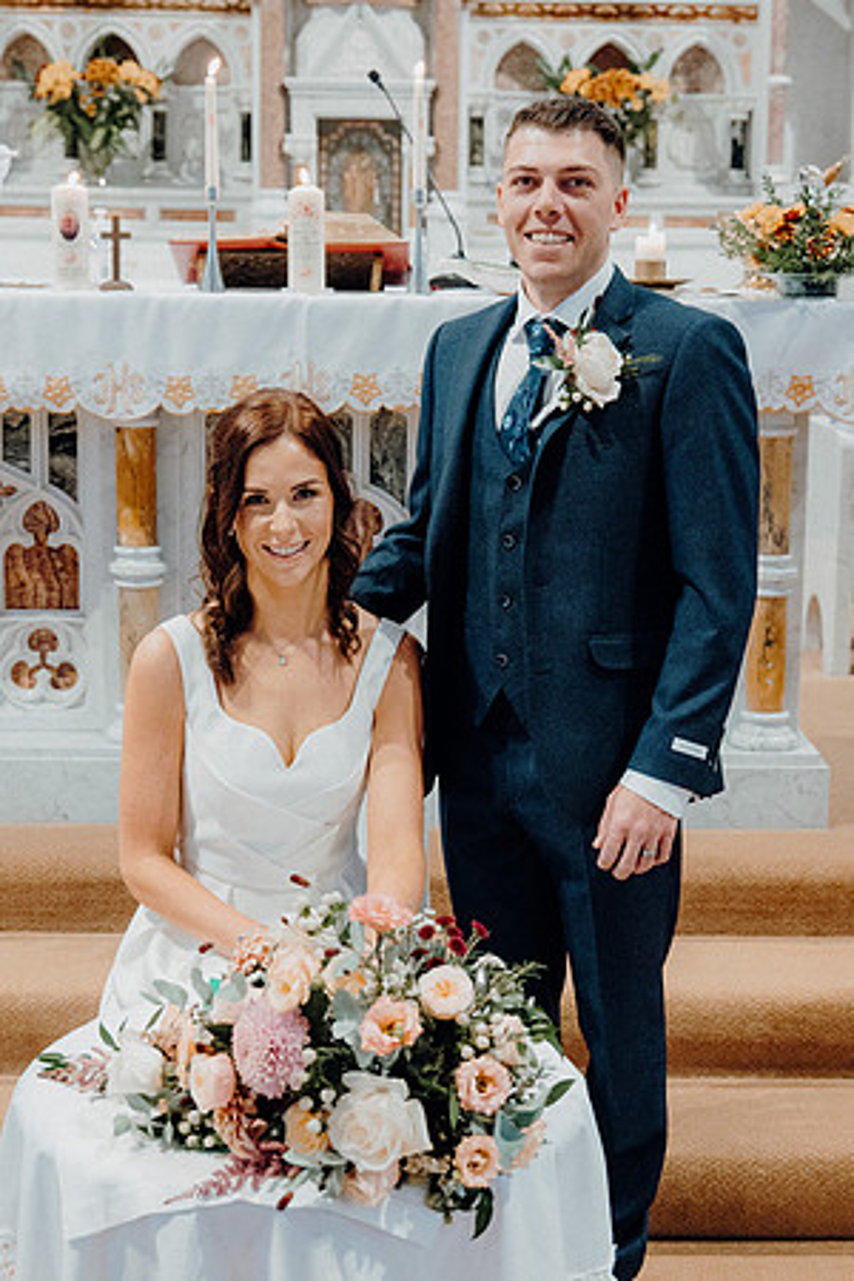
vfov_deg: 33.4
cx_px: 427
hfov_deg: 22.6
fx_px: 2135
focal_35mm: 60
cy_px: 640
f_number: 3.5
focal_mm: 40
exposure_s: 1/160
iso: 4000
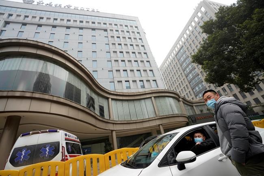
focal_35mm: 16
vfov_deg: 73.7
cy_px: 88
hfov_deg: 96.8
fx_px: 117
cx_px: 132
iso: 1250
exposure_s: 1/800
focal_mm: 16
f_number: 7.1
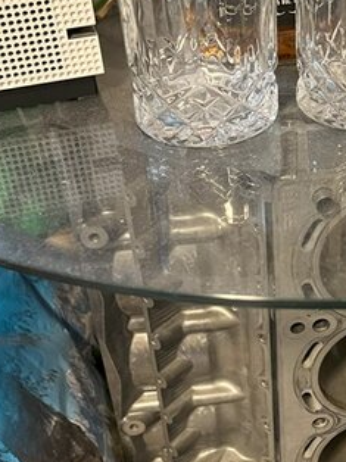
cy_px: 282
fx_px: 774
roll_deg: +2.5
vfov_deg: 33.1
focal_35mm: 58
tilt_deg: -39.0
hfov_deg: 24.8
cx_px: 273
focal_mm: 5.7
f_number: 1.5
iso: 640
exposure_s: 1/40
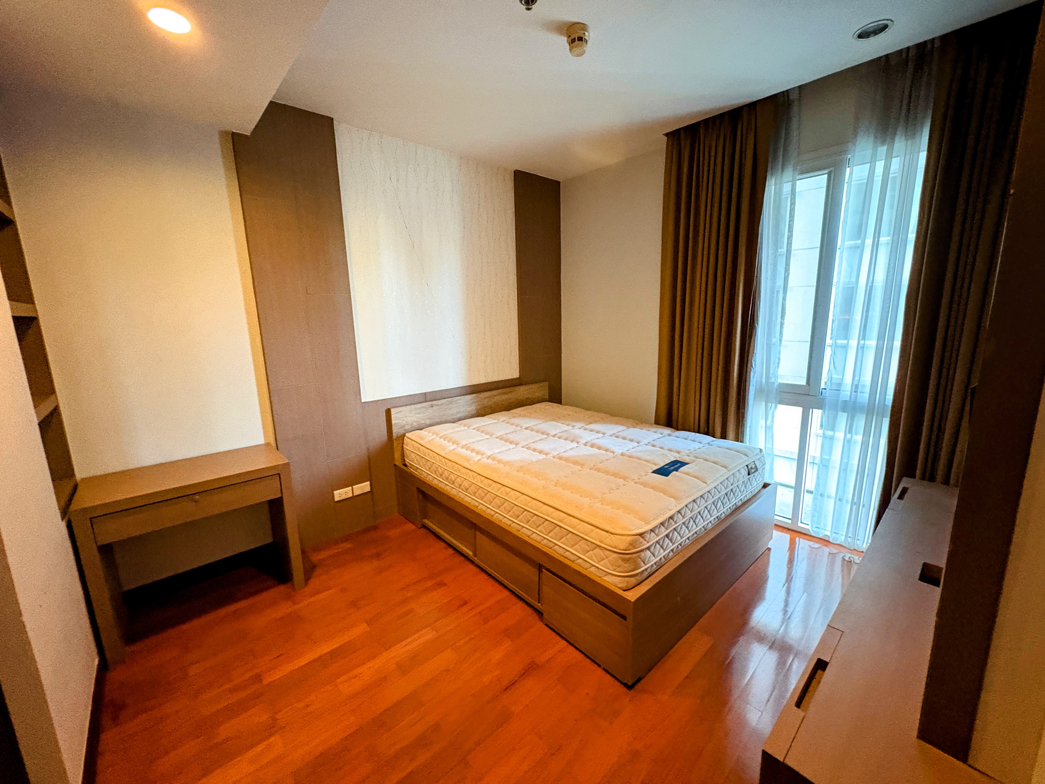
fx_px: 423
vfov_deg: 85.7
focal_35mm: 14
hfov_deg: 102.1
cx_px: 522
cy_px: 392
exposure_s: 1/33
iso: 800
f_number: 2.2
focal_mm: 2.22
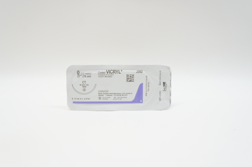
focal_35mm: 34
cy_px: 84
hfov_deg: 55.2
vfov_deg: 38.3
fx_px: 241
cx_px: 126
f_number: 6.3
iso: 400
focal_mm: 23
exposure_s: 1/50
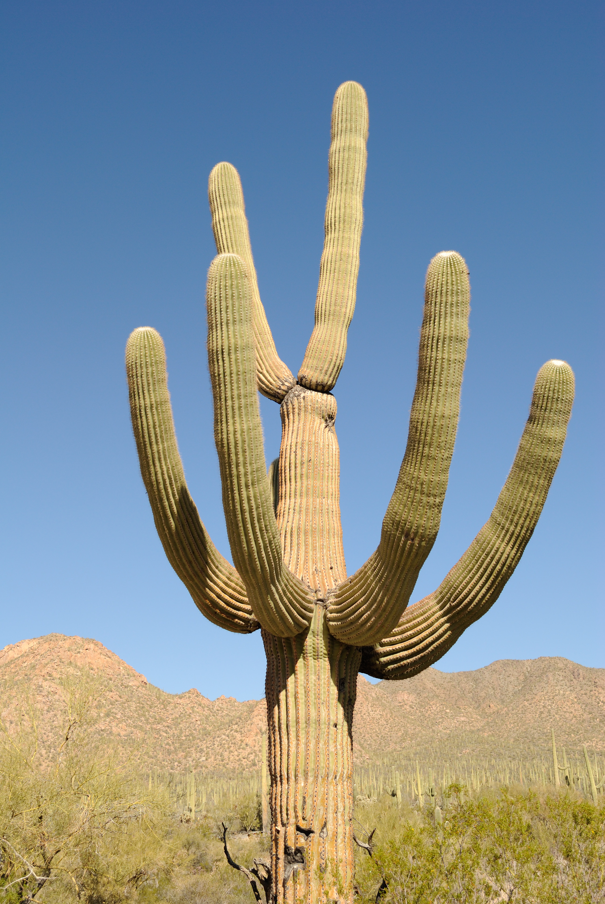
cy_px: 452
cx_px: 302
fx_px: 905
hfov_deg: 37.0
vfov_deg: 53.1
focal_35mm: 36
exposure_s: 1/250
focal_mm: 24
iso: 100
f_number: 8
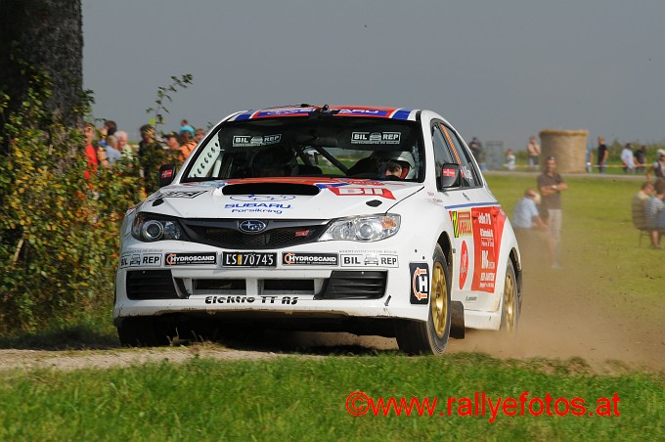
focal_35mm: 300
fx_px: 5536
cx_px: 332
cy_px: 221
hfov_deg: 6.9
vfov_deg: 4.6
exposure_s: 1/400
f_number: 11
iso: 200
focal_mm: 200
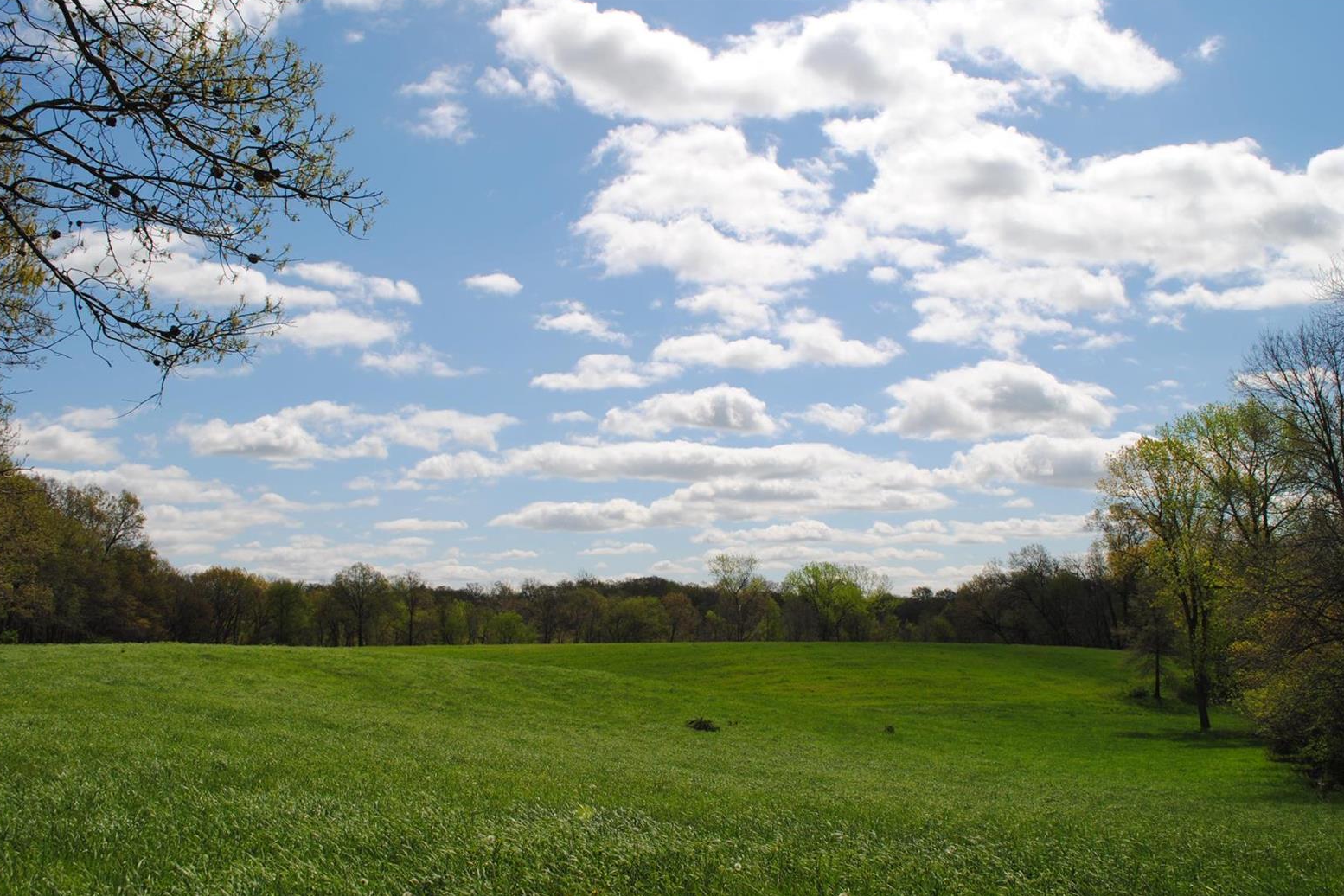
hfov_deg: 55.8
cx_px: 681
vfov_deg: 38.9
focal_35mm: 34
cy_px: 457
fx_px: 1269
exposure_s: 1/400
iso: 100
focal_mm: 22
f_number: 10
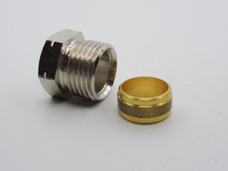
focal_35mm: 50
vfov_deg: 29.1
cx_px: 114
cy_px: 86
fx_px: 329
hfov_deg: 38.2
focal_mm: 11
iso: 100
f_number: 8
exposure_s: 1/125
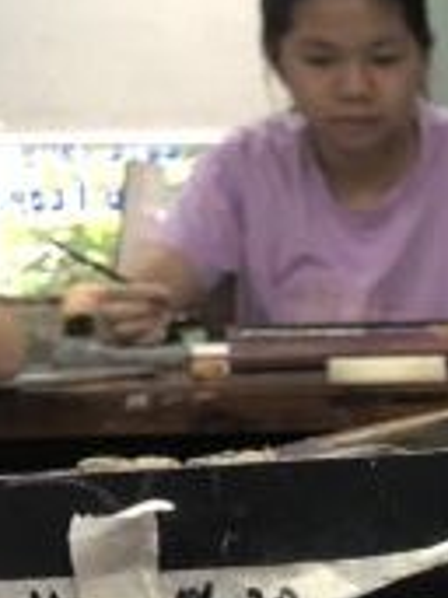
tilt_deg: -13.1
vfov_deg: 11.6
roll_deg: +1.0
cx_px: 1270
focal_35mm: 164
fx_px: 2834
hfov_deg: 8.0
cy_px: 895
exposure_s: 1/33
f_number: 1.8
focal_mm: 3.99
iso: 32
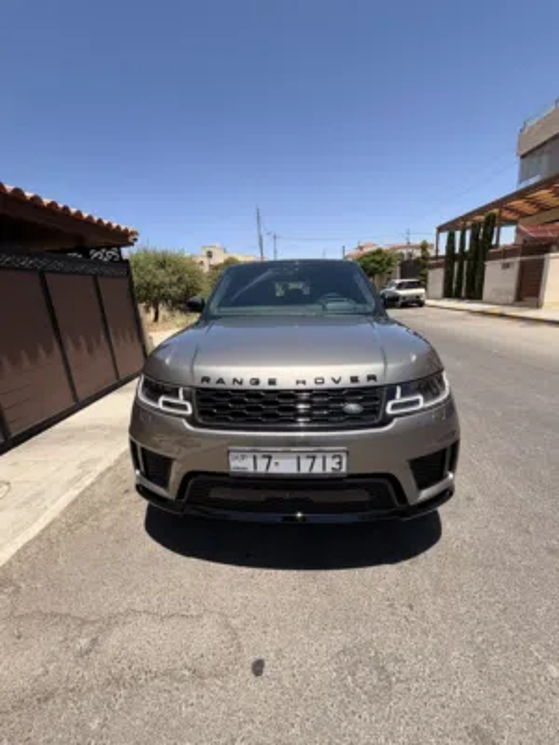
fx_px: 301
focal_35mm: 14
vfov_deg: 102.1
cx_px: 280
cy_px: 372
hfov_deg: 85.7
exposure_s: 1/770
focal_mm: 2.22
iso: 25
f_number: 2.2
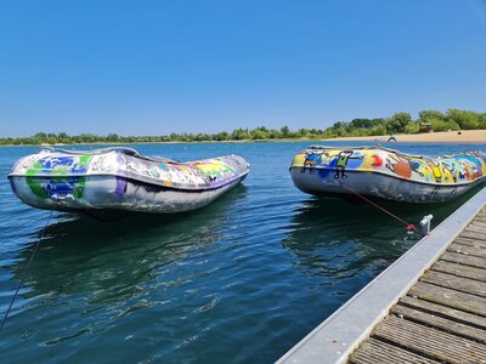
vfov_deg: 53.1
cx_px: 243
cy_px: 182
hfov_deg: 67.3
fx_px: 365
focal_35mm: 26
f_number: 1.8
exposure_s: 1/1944
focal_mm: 5.4
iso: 50
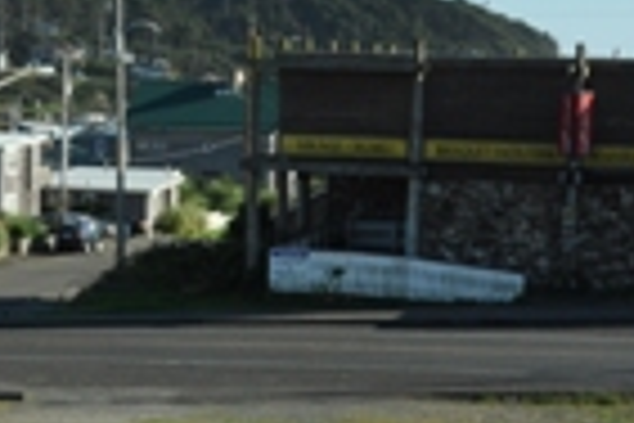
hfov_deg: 15.2
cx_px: 99
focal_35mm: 134
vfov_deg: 10.2
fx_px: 2362
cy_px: 281
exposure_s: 1/160
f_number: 13
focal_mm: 21
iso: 200
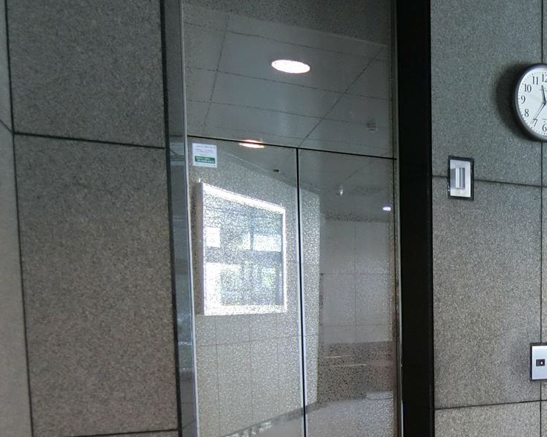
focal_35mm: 40
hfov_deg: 40.9
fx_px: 647
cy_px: 375
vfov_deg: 35.6
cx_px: 528
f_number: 2.7
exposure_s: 1/8
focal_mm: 4.06
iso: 250
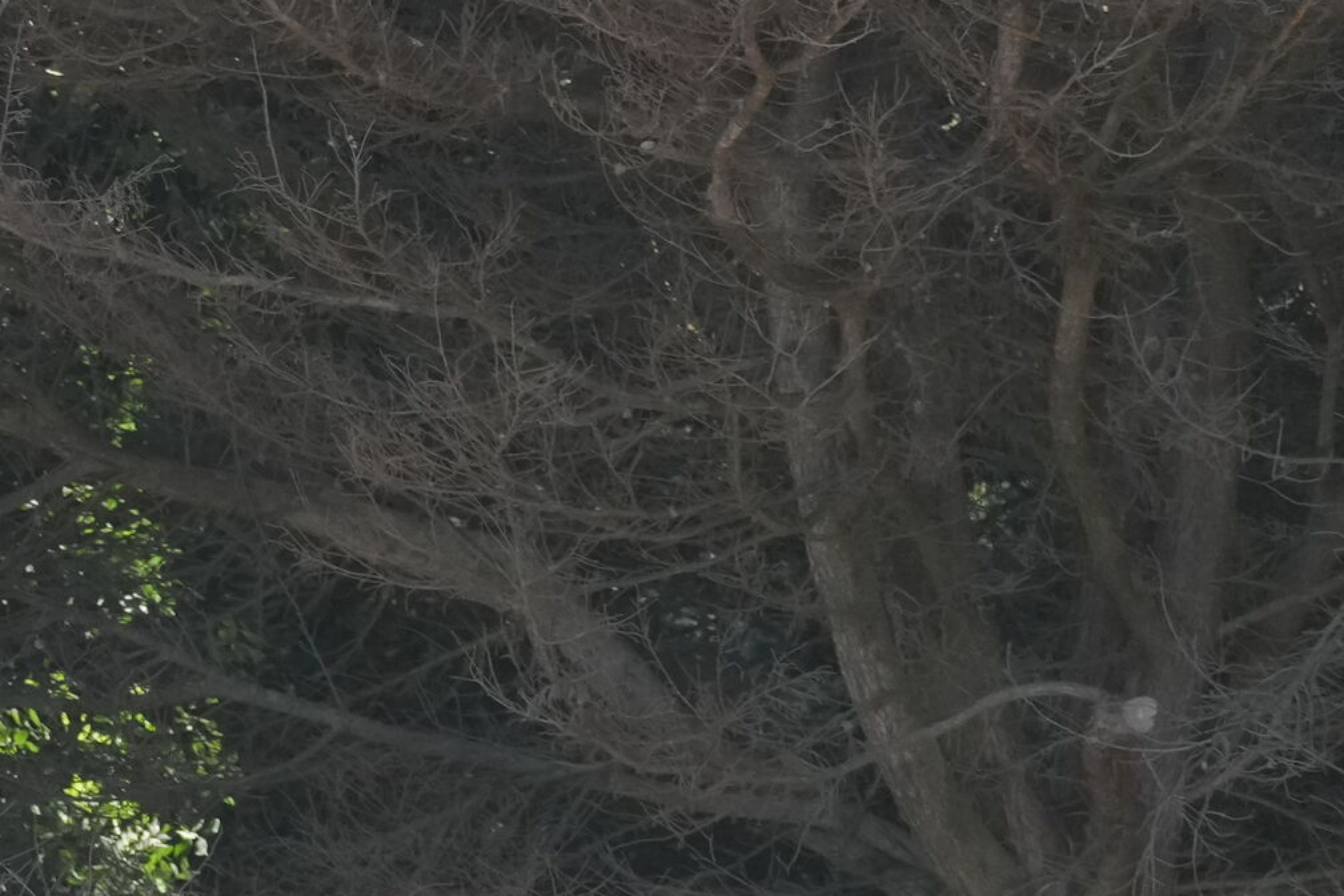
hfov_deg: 3.8
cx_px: -1119
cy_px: 1453
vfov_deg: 2.6
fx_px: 19975
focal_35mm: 535
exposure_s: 1/1250
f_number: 4.5
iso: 1250
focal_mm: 125
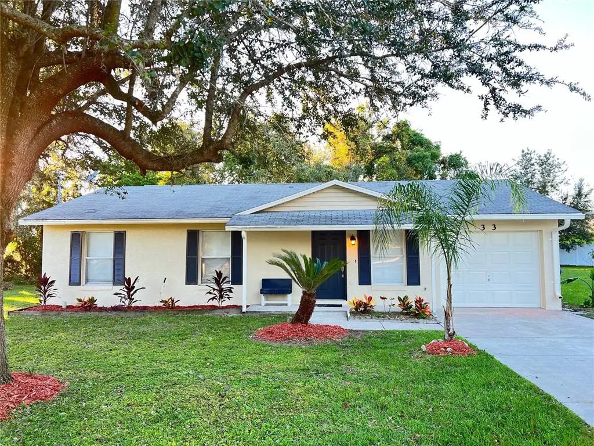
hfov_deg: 67.3
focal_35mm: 26
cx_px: 297
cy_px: 223
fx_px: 446
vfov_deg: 53.1
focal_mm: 5.7
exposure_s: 1/121
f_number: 1.5
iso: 64
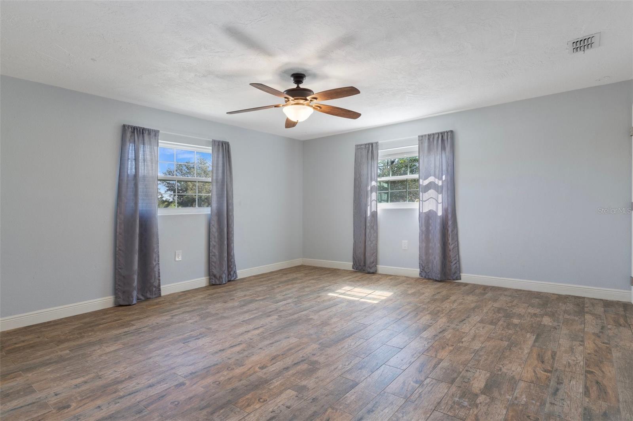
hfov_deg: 90.0
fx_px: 316
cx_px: 316
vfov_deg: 67.4
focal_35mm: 18
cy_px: 210
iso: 320
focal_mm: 12
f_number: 8
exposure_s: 1/1.43
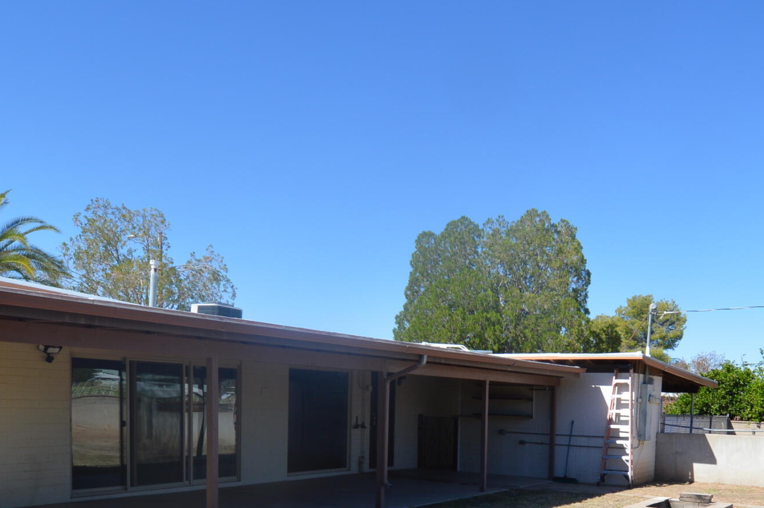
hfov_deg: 55.0
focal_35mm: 34
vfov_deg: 36.7
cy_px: 443
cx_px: 493
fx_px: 721
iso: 100
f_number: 8
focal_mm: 10
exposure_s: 1/250
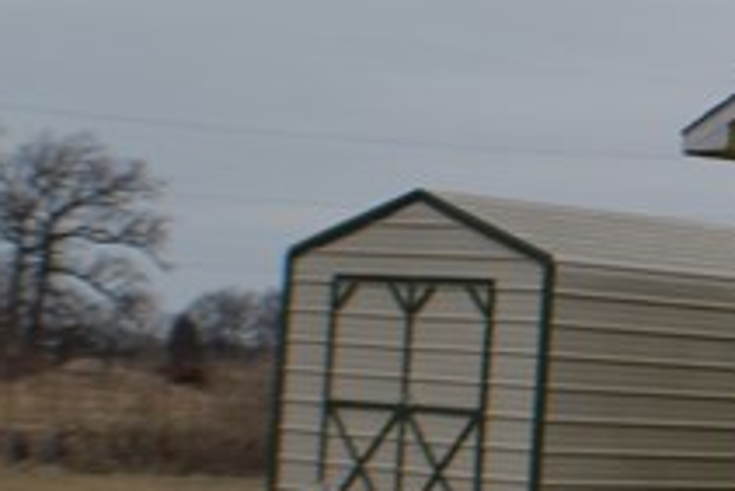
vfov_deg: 7.4
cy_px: -45
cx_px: 1648
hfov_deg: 10.0
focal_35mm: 185
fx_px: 3780
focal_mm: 24
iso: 100
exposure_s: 1/250
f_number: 8
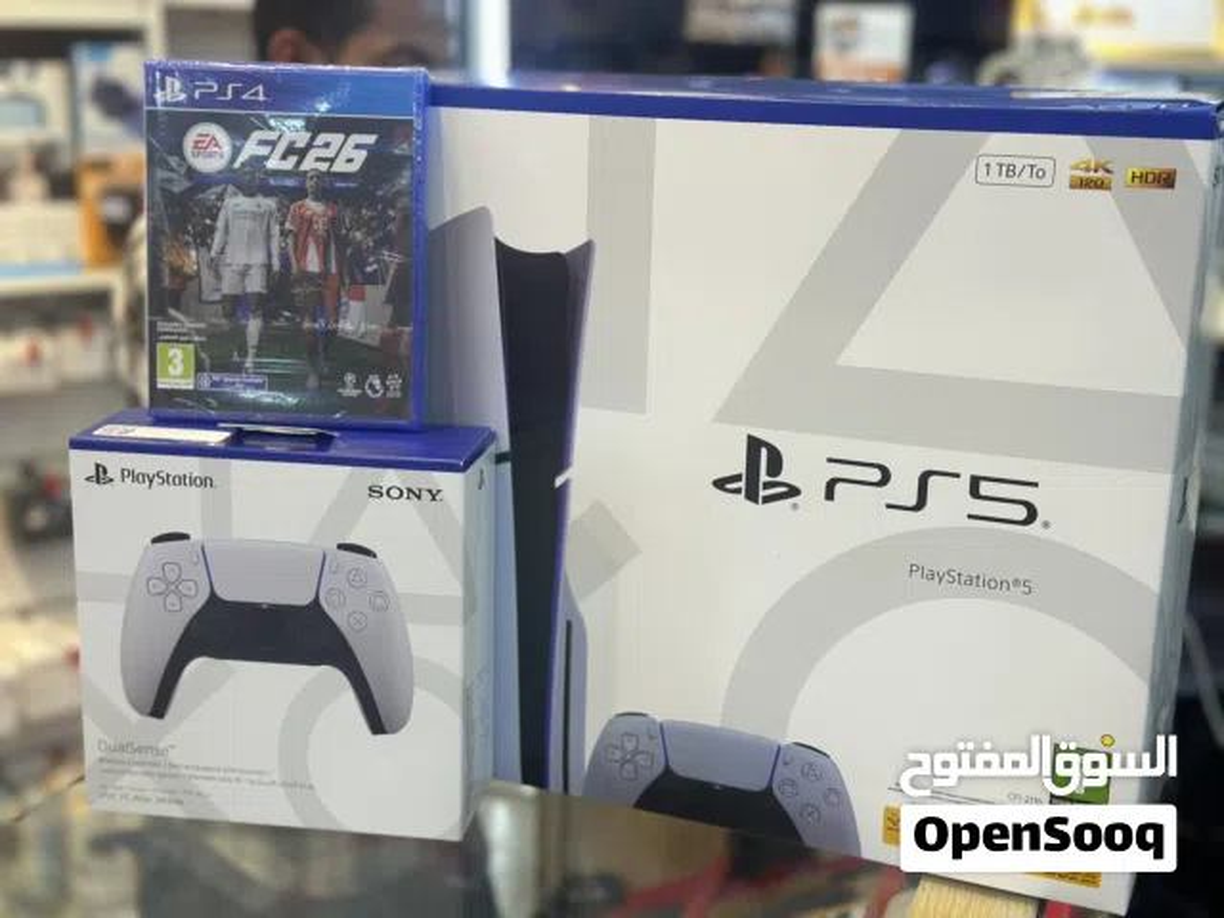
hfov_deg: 39.7
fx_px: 1697
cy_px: 459
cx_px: 612
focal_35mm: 48
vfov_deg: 30.3
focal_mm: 6.86
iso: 64
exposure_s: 1/106
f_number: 1.78
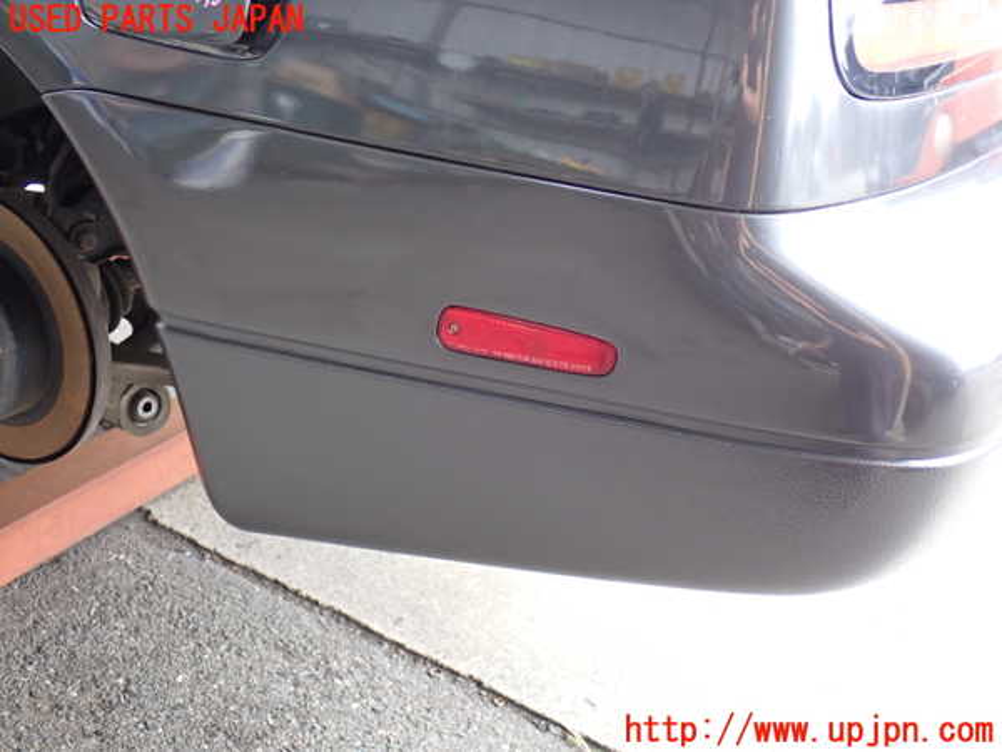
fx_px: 1360
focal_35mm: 47
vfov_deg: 30.9
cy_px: 376
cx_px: 501
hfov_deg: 40.4
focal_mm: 8.4
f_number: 3.1
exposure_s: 1/50
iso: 250
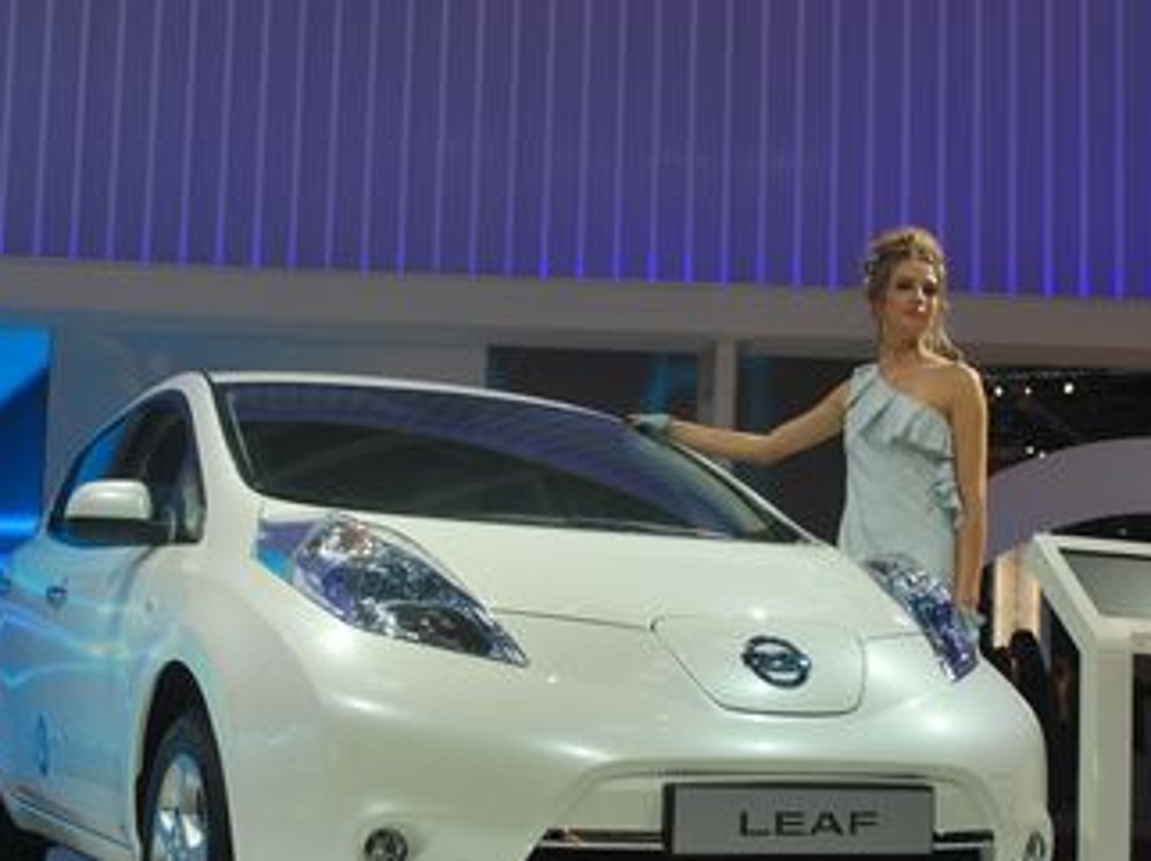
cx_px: 508
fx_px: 1960
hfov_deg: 32.7
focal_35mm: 59
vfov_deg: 24.7
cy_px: 529
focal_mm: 28
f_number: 5
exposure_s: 1/100
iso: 200
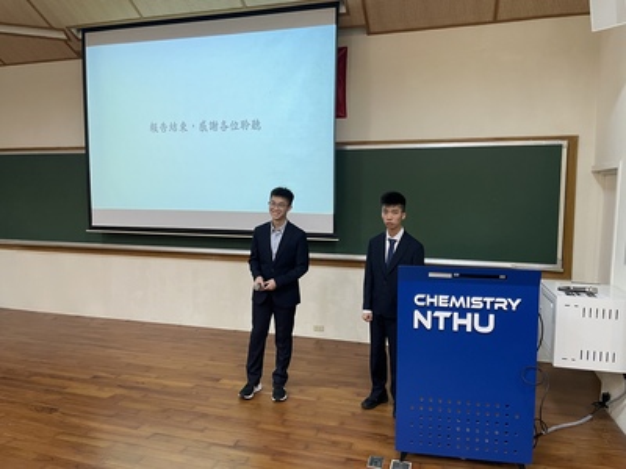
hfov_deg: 67.3
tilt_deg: -1.9
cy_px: 234
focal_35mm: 26
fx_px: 470
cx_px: 313
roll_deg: -0.9
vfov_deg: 53.1
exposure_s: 1/60
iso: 160
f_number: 1.6
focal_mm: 4.2
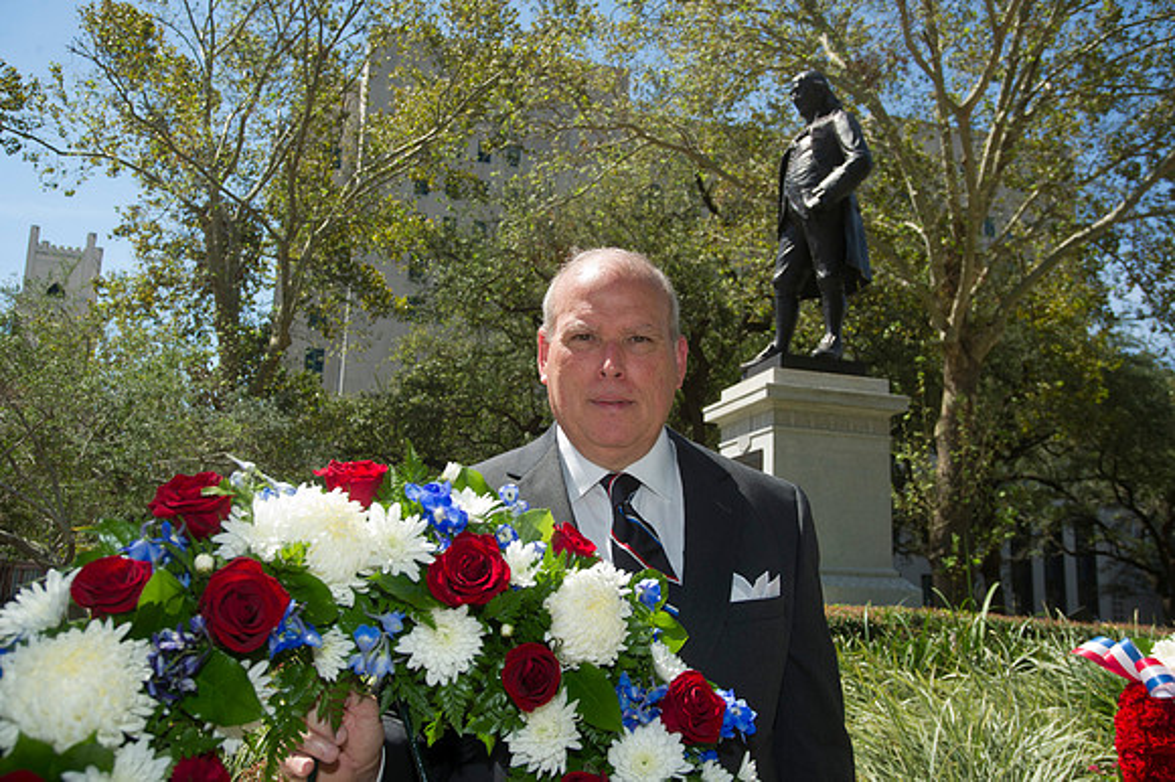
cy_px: 391
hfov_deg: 55.8
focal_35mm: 34
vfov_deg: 38.8
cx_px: 588
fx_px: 1109
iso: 200
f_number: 8
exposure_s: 1/250
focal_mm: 34
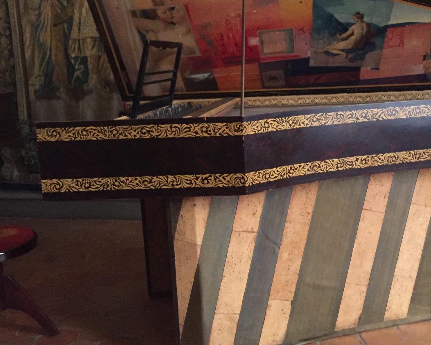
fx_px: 549
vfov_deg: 34.8
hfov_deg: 41.9
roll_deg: +2.2
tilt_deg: -7.8
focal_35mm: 43
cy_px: 135
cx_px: 310
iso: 500
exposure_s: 1/17
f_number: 2.2
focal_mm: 4.15
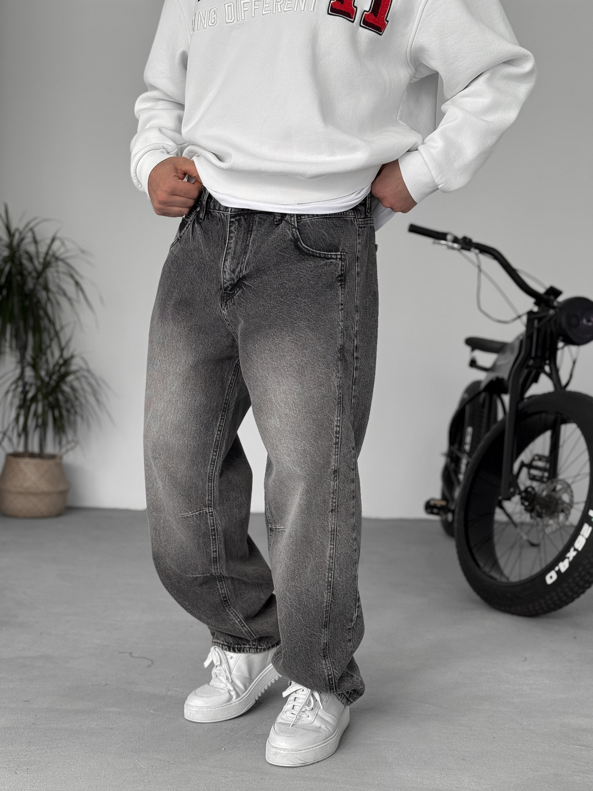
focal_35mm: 48
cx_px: 296
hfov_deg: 30.3
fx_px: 1096
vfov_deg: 39.7
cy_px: 396
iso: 100
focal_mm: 6.76
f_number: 1.8
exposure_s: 1/60
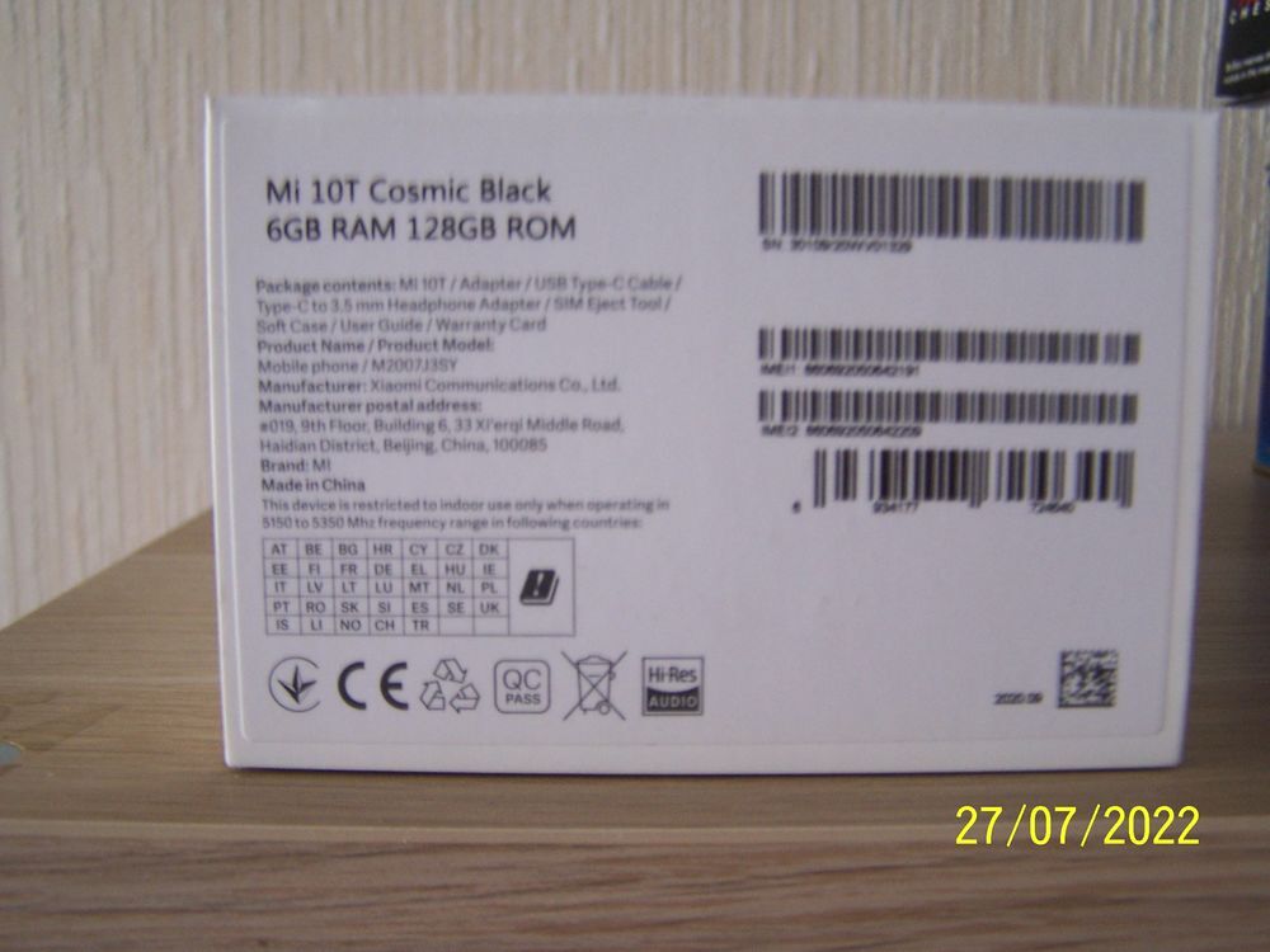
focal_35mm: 38
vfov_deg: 37.7
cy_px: 476
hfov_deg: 49.0
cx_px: 635
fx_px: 1394
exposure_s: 1/8
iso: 140
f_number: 2.8
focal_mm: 6.3
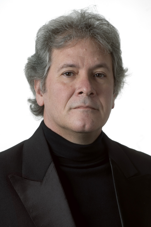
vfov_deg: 11.8
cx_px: 76
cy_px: 114
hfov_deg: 7.9
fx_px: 1097
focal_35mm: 174
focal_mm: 116
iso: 200
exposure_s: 1/200
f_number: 7.1
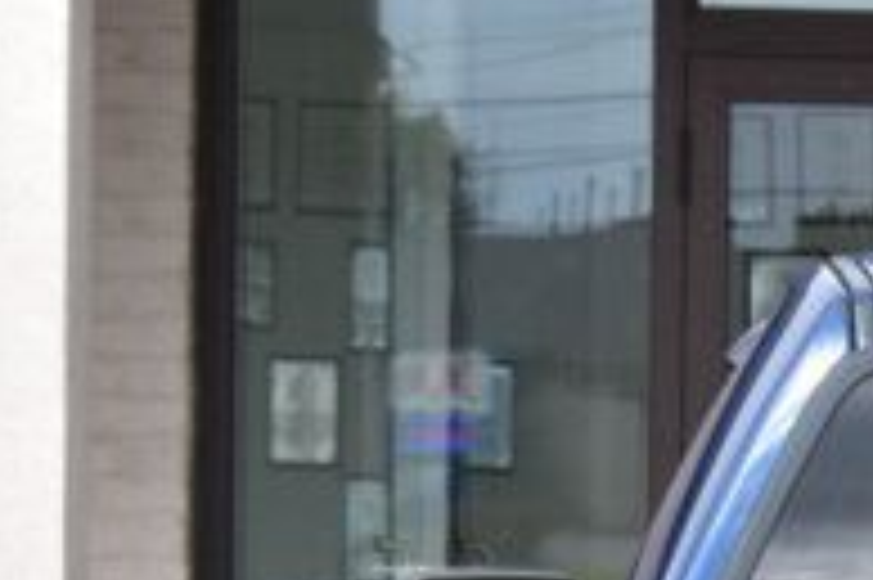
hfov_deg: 5.7
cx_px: 1490
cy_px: 1200
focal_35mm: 357
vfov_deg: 3.8
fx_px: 8641
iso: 400
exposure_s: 1/200
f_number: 10
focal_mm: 45
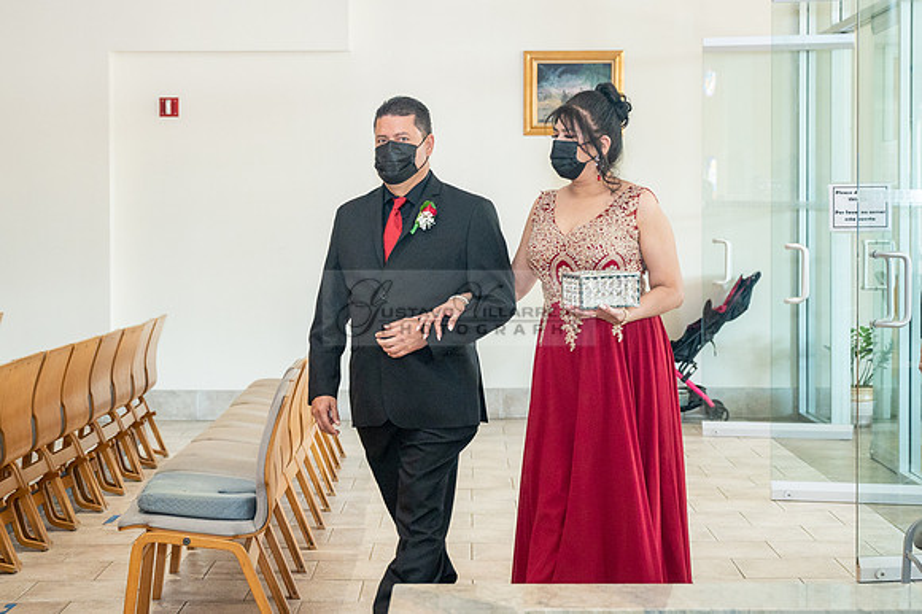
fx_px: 1842
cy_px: 269
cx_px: 463
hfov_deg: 28.1
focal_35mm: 72
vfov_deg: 18.9
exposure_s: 1/200
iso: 2000
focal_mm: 49
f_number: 4
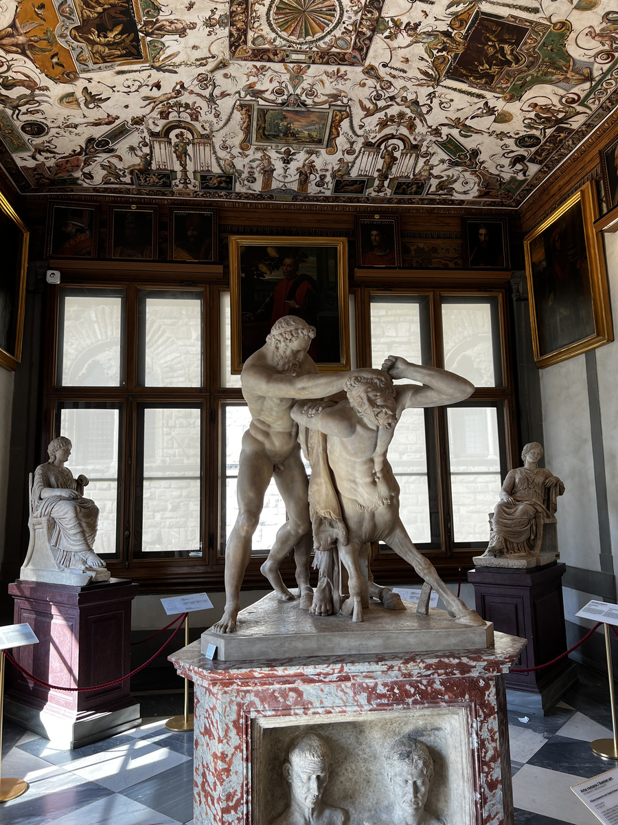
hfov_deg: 53.1
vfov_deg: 67.3
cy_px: 412
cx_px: 309
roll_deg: +1.3
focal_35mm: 26
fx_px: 619
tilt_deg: +8.1
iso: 50
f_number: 1.5
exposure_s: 1/121
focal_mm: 5.7
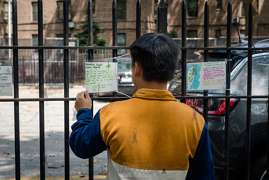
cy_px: 96
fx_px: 460
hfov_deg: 32.6
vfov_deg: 22.1
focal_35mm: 62
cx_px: 143
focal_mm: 48
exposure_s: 1/400
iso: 400
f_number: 4.5
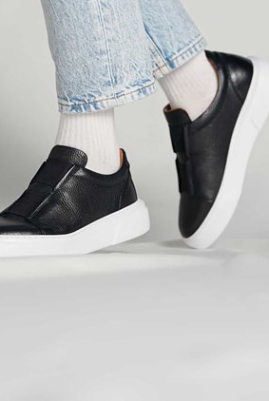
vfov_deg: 14.3
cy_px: 121
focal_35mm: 143
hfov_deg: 9.6
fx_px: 1596
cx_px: 98
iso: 1250
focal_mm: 101
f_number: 4.5
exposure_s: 1/160
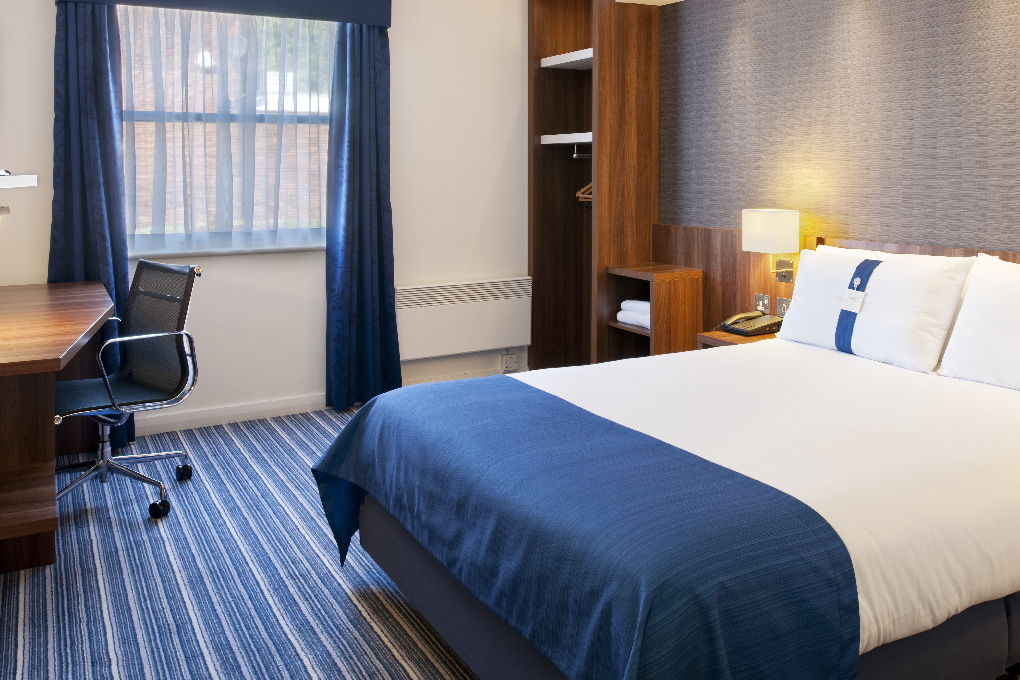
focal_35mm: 28
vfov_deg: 46.4
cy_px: 314
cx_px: 526
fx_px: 793
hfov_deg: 65.5
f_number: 11
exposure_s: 2
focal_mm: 24
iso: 100
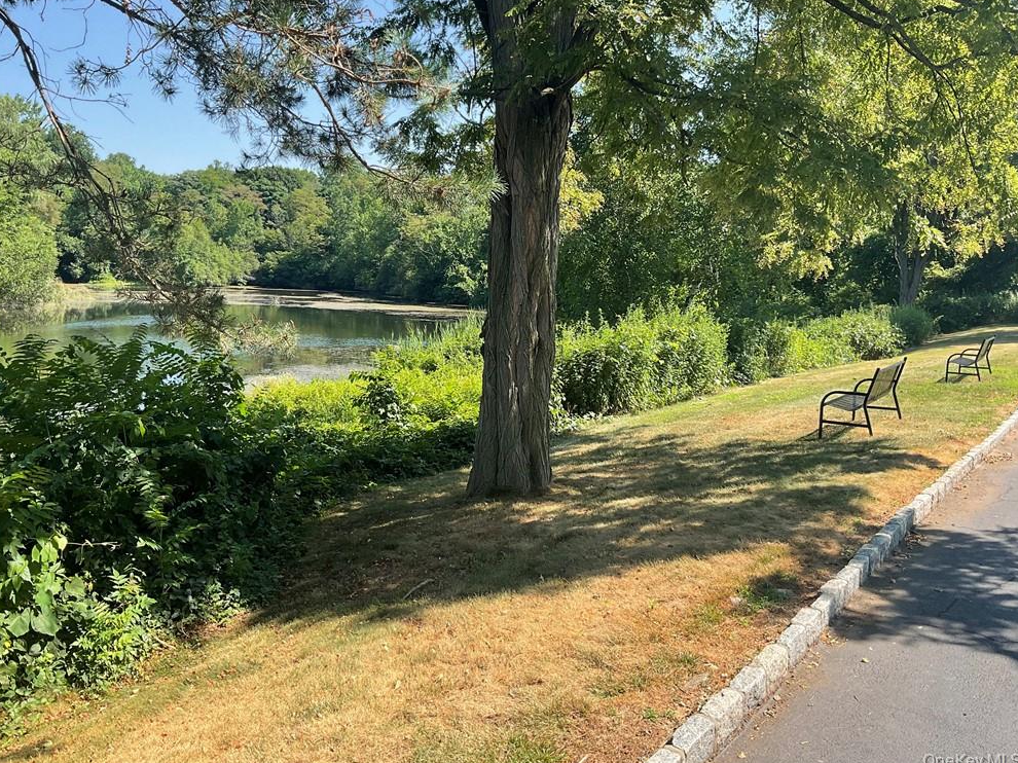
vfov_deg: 46.8
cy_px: 378
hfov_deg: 60.0
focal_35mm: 30
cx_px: 501
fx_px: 882
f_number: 1.8
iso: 16
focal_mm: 3
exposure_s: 1/562
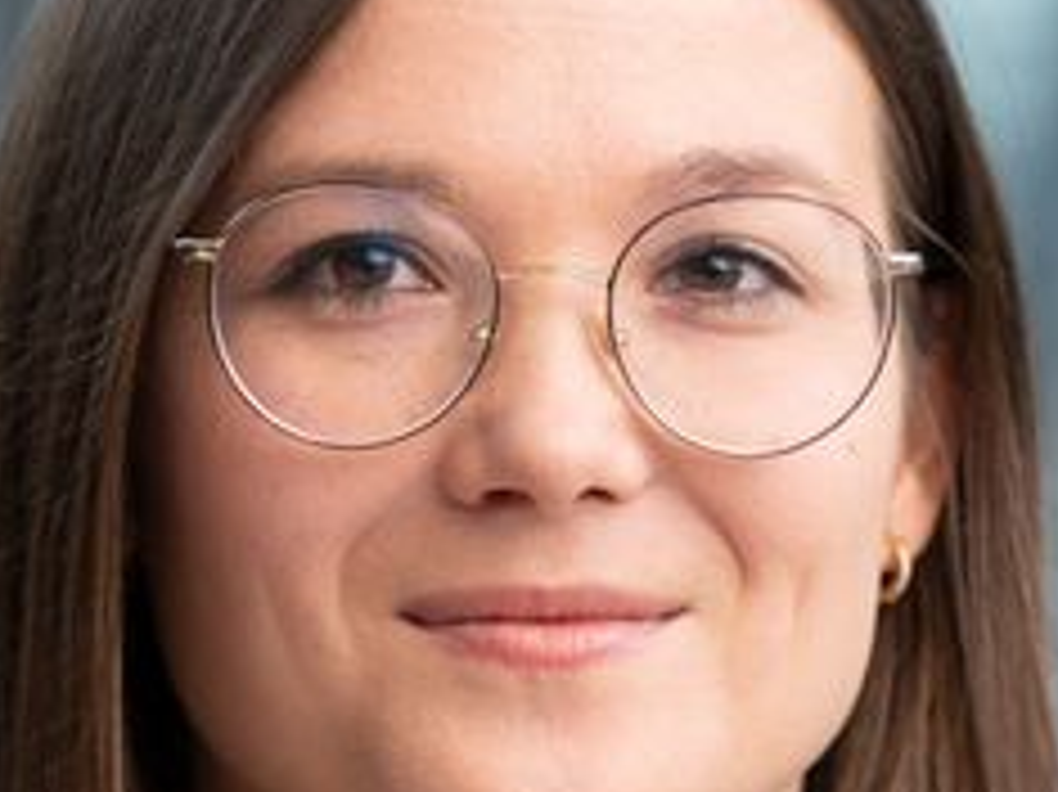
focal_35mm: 482
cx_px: 392
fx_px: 14724
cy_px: 1228
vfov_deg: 3.1
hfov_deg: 4.1
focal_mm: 92
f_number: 2.8
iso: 250
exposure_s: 1/60
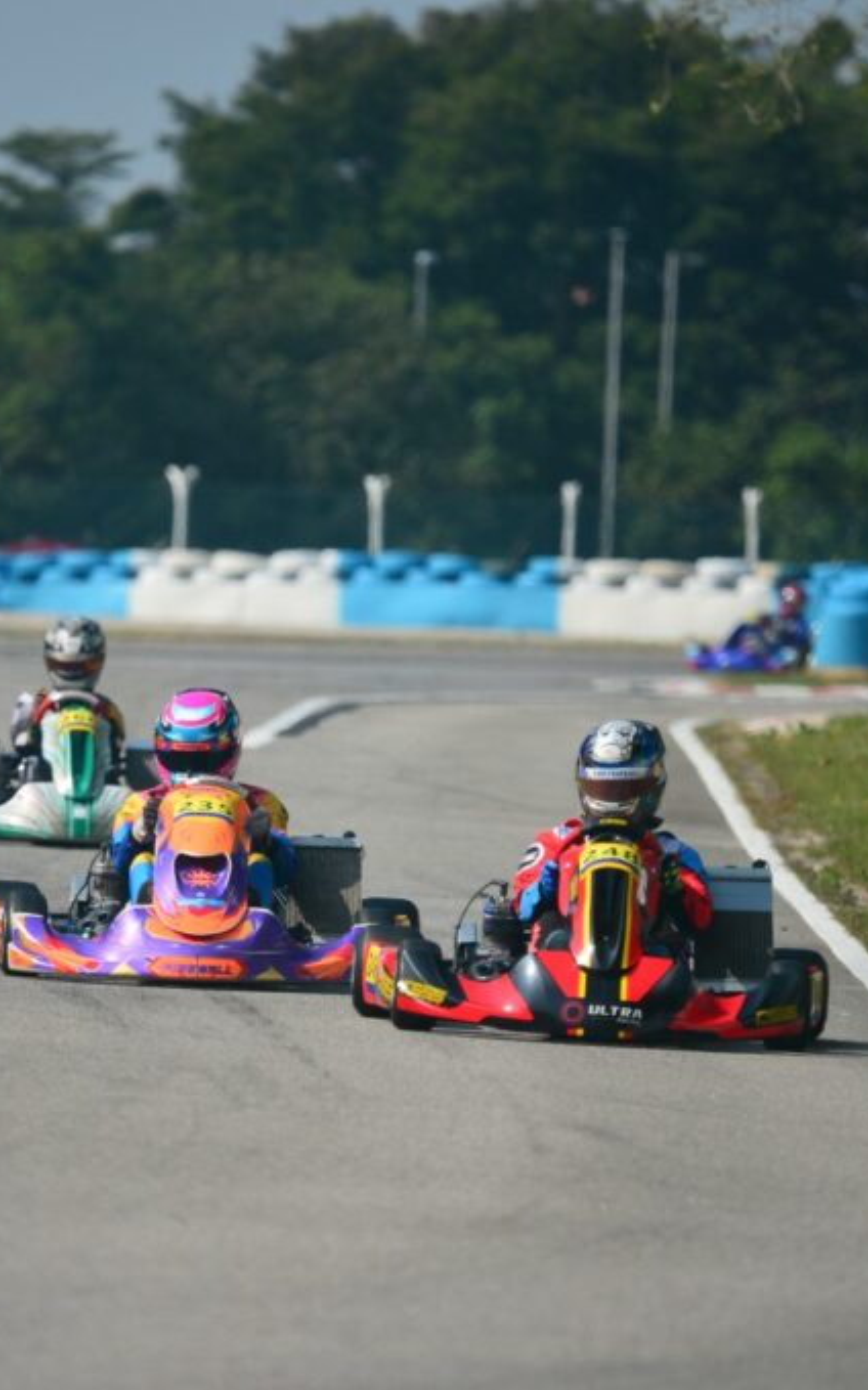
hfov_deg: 2.8
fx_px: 17460
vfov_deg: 4.6
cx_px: 272
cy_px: 695
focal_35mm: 461
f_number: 4
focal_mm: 300
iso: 100
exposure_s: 1/1000
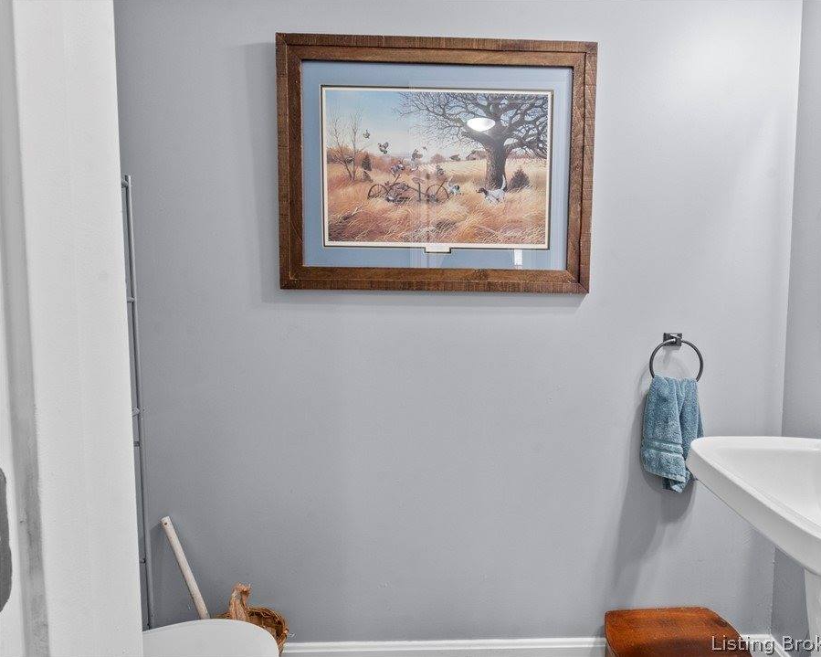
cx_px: 493
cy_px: 327
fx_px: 413
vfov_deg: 77.0
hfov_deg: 88.5
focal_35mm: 17
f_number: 14
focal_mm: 10
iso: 400
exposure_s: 1.6
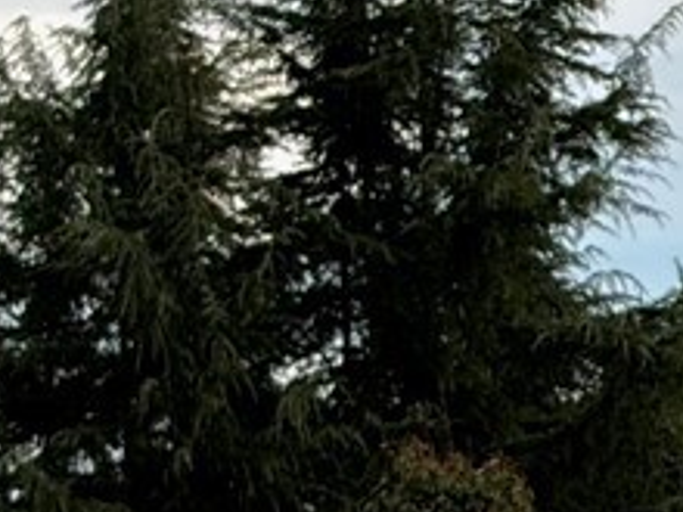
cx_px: 1149
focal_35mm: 379
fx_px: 7478
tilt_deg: +3.0
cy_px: 546
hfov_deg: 5.2
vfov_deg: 3.9
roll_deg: +2.9
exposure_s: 1/4065
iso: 32
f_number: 1.6
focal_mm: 5.96
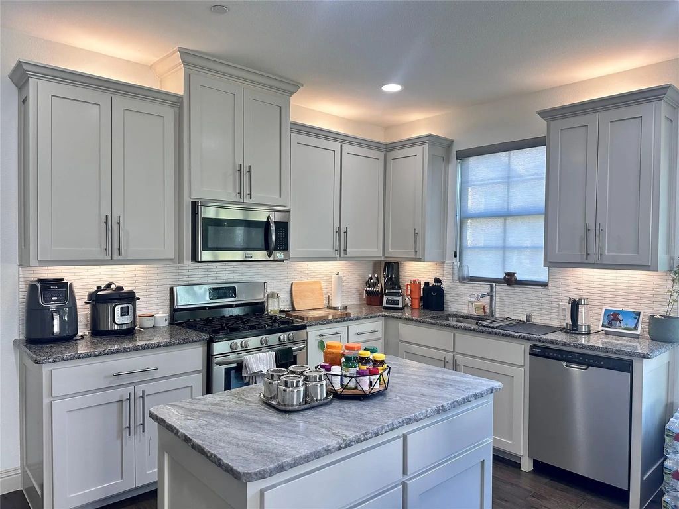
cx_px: 340
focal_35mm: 24
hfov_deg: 71.6
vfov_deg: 56.8
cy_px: 254
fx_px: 471
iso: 160
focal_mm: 6.86
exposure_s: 1/120
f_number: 1.78
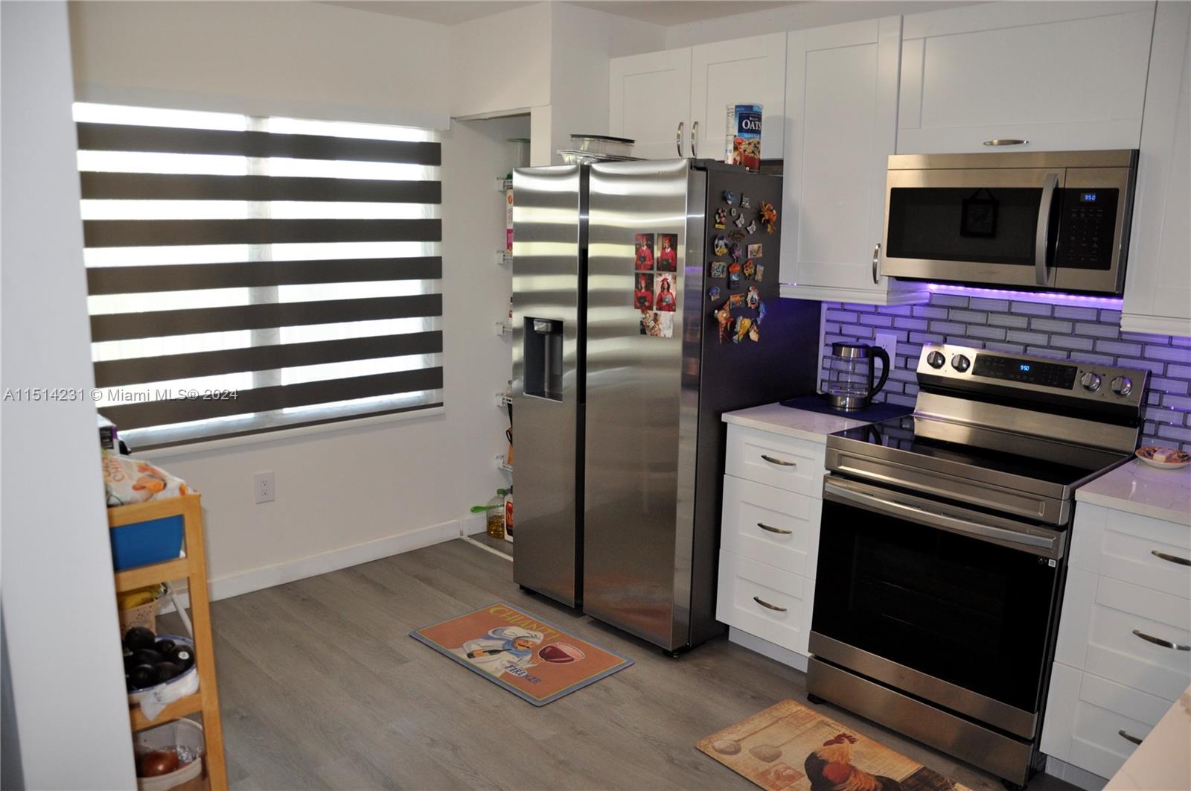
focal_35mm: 27
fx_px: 892
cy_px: 396
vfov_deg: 47.8
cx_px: 596
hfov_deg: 67.5
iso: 640
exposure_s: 1/125
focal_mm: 18
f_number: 3.5
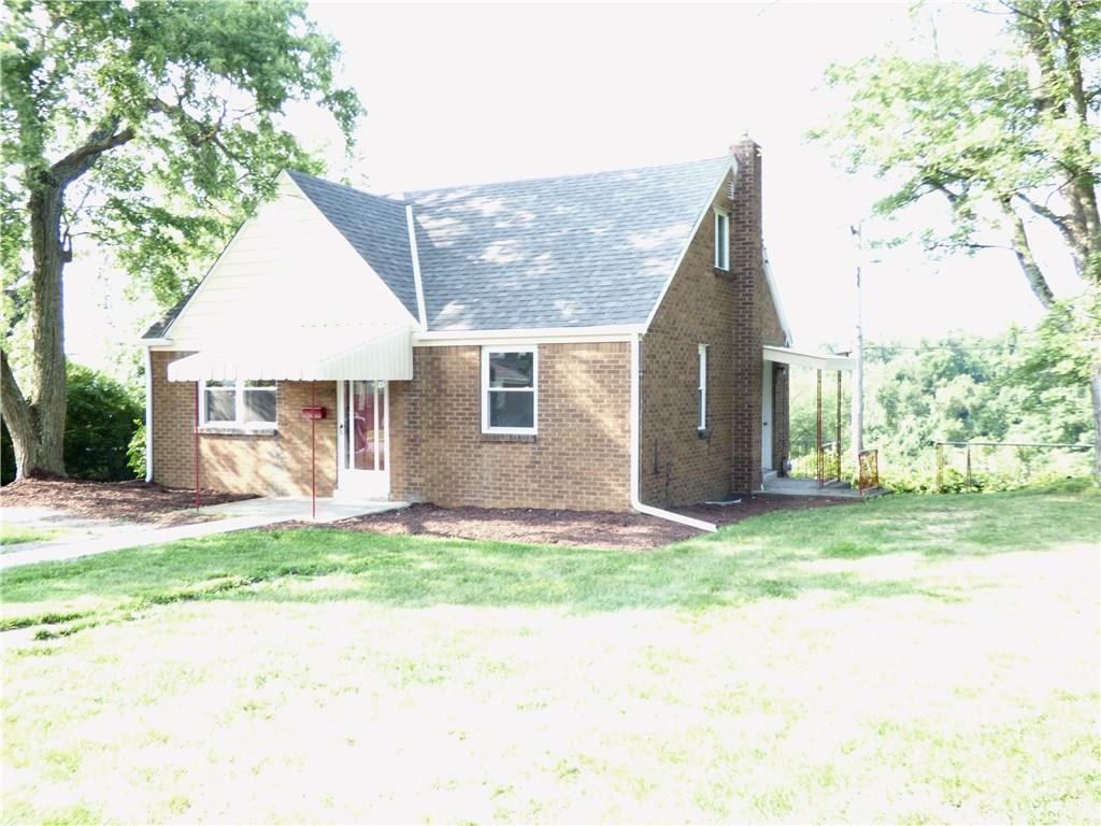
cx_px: 550
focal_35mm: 32
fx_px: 1018
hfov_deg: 56.8
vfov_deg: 44.2
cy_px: 413
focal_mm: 5.78
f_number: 3.4
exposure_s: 1/60
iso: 100
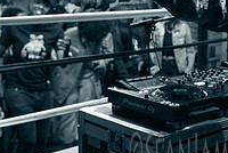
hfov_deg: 23.9
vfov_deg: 16.9
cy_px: 49
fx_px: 514
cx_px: 229
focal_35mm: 81
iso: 5000
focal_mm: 28
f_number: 2.8
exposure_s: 1/250
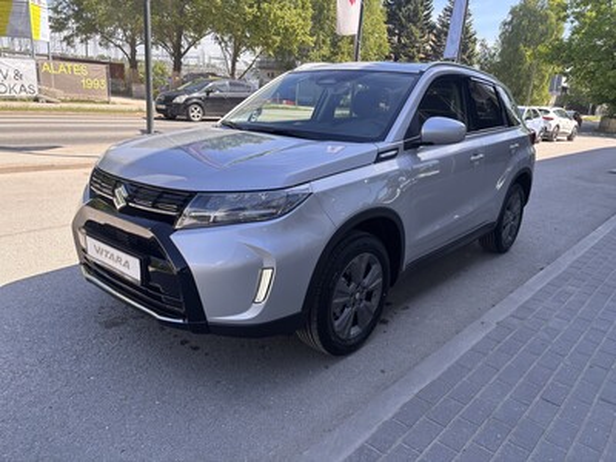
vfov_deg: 53.1
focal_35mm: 26
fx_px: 463
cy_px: 231
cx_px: 308
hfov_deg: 67.3
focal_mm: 5.96
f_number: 1.6
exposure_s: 1/758
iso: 50
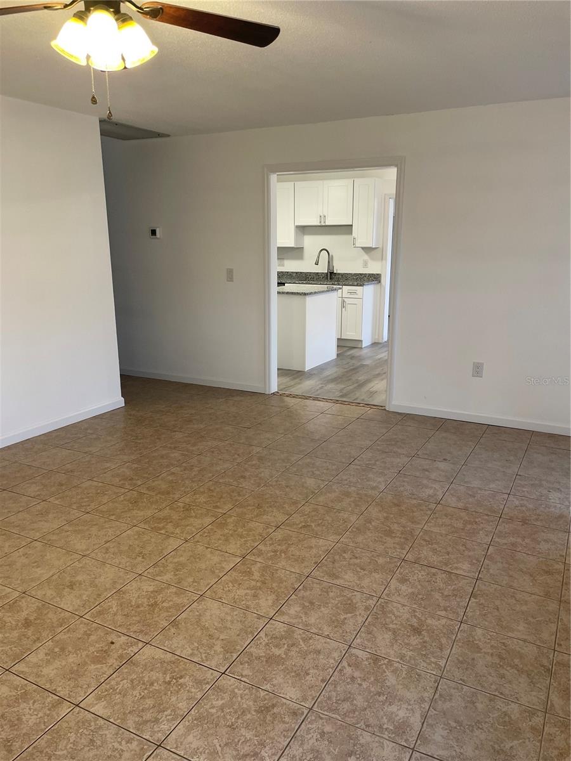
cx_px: 286
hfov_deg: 53.1
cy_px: 380
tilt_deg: -12.1
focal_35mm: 26
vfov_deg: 67.3
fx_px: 572
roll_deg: -0.3
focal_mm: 4.2
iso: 80
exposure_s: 1/60
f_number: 1.6
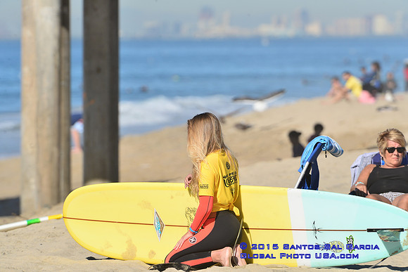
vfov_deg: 2.5
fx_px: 6234
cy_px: 136
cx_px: 204
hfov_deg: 3.7
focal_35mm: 550
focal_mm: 550
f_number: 11
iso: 320
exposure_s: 1/640
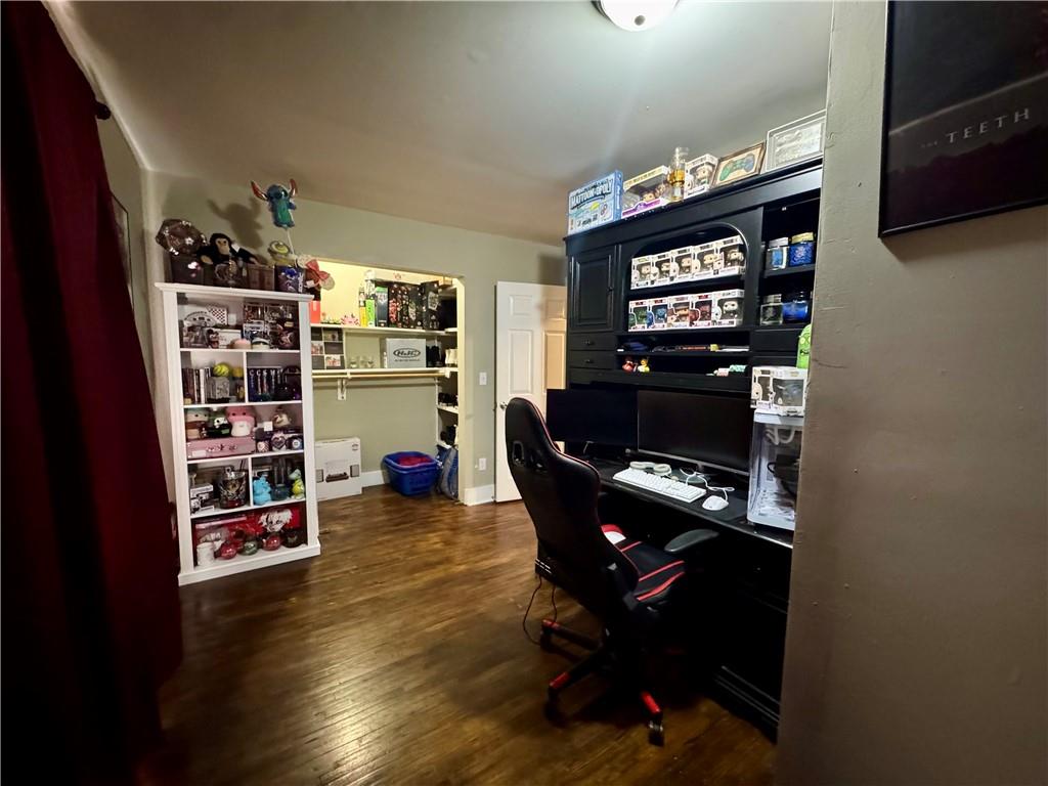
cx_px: 524
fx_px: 424
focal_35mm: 14
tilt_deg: -5.0
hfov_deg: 102.1
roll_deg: -0.6
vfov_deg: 85.7
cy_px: 393
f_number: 2.2
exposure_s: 1/40
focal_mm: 2.22
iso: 1250
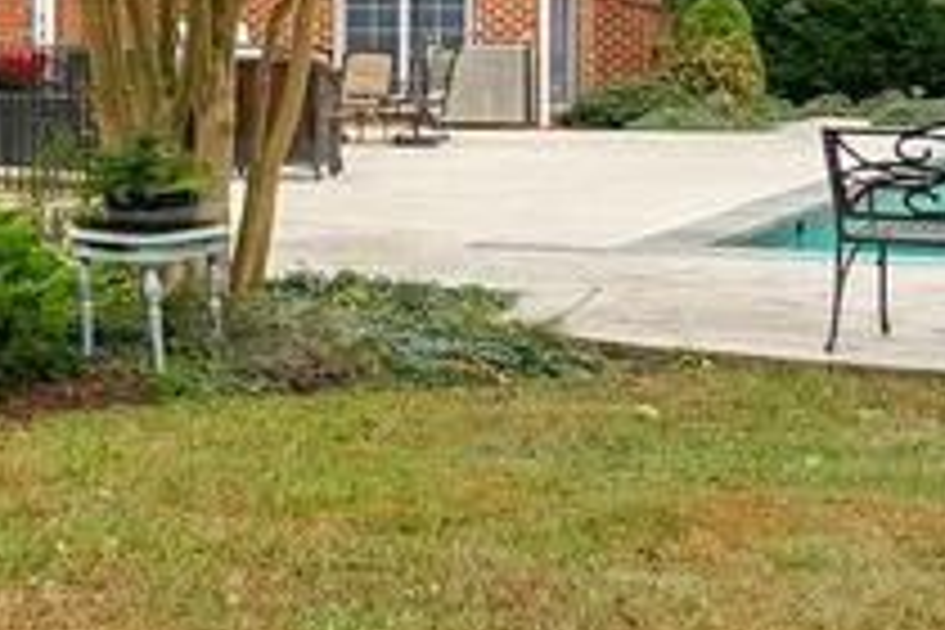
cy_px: 14
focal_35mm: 103
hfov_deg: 17.5
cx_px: -544
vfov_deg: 13.1
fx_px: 2704
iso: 100
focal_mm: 10
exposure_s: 1/125
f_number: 5.6
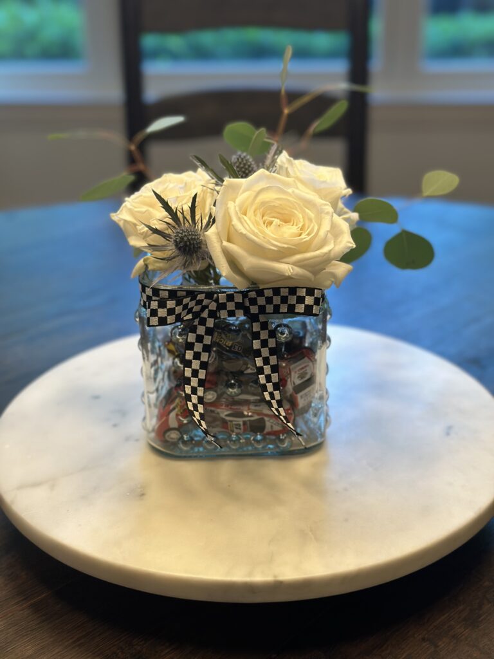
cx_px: 247
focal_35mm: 48
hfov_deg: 30.3
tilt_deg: -24.0
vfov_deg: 39.7
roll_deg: -0.6
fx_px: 913
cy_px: 330
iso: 125
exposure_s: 1/60
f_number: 1.78
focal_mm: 6.86
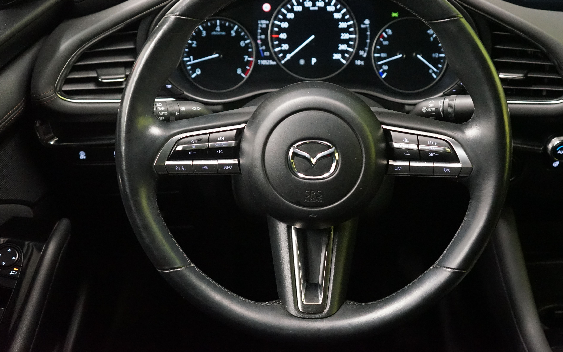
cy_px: 137
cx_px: 314
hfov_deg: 42.6
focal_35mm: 47
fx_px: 721
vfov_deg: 27.4
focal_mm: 40
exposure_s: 1/30
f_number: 4
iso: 6400
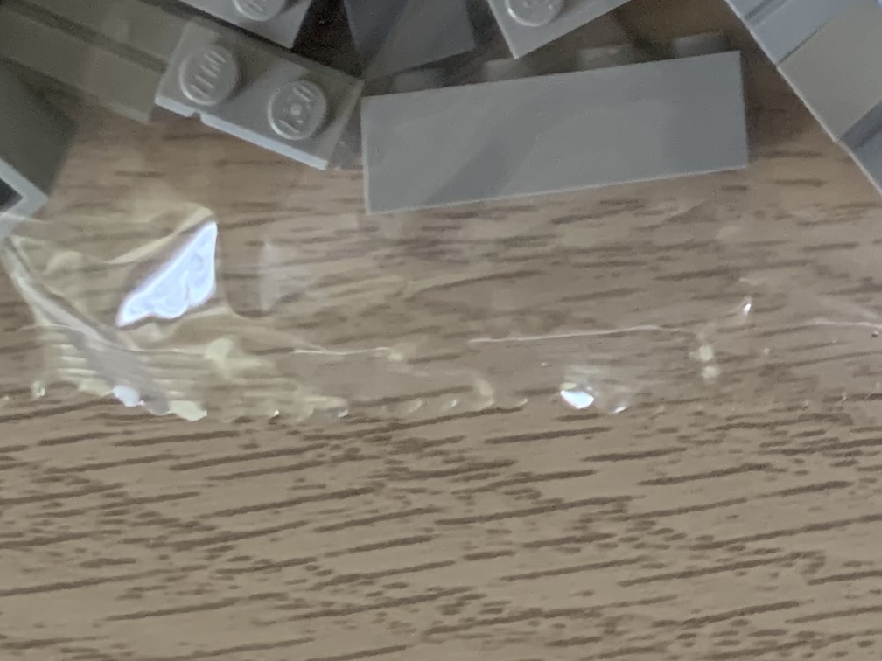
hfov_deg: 17.8
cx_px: 1107
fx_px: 2650
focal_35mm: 104
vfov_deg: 12.7
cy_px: -597
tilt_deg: -81.2
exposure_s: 1/40
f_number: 1.8
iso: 400
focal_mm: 4.25
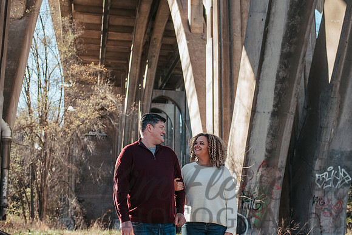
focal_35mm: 44
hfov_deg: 44.5
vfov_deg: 30.5
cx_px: 185
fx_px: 430
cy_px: 144
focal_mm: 35
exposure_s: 1/1000
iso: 450
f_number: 3.2
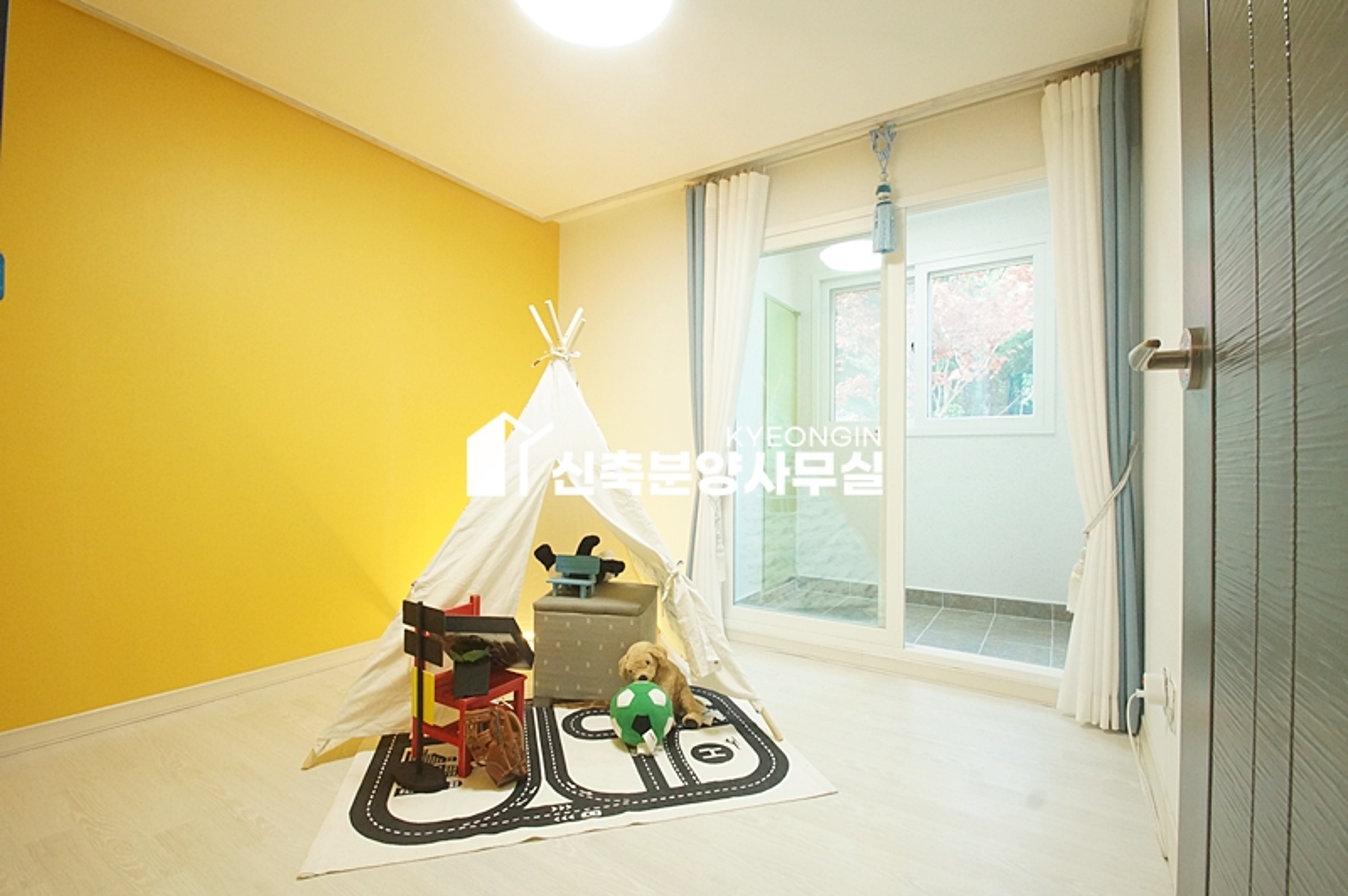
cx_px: 674
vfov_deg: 77.2
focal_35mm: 15
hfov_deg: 100.4
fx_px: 561
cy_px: 448
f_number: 9
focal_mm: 10
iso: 1600
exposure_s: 1/25
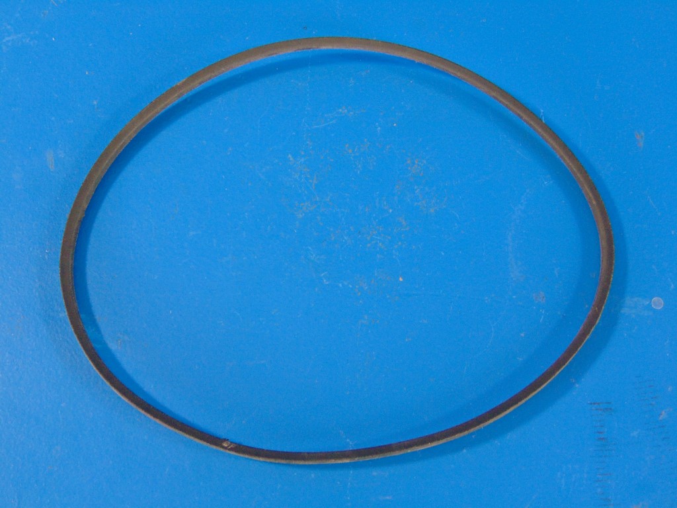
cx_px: 338
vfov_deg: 29.1
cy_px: 254
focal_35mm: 50
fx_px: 978
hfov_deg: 38.2
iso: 250
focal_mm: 9
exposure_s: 1/30
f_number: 3.5
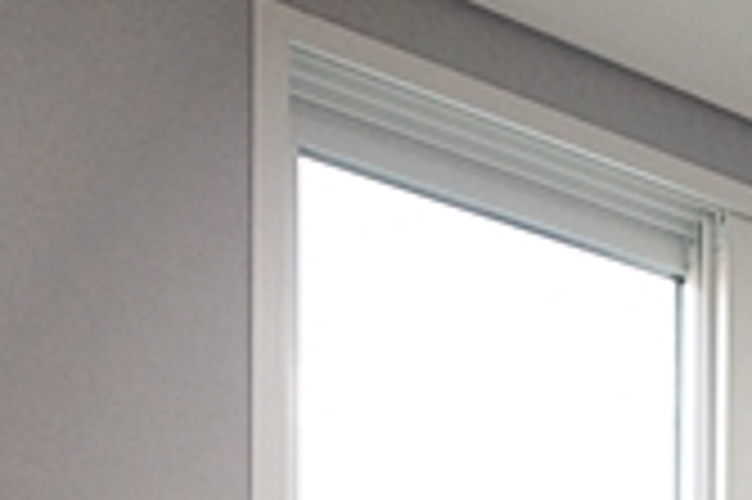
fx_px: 1502
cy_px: 1005
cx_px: 1198
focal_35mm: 72
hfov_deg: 22.0
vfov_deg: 15.2
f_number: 4
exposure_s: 1/100
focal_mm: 10
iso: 800
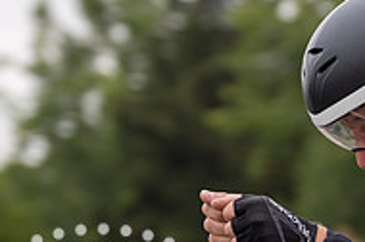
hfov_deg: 3.6
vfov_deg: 2.4
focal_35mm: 577
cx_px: 464
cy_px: 317
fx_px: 5840
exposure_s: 1/800
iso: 100
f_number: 3.5
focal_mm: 96
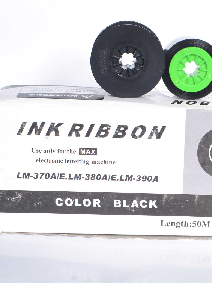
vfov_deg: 18.7
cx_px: 159
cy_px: 141
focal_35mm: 105
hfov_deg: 14.0
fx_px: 858
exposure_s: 1/125
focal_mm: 48
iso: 200
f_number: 13
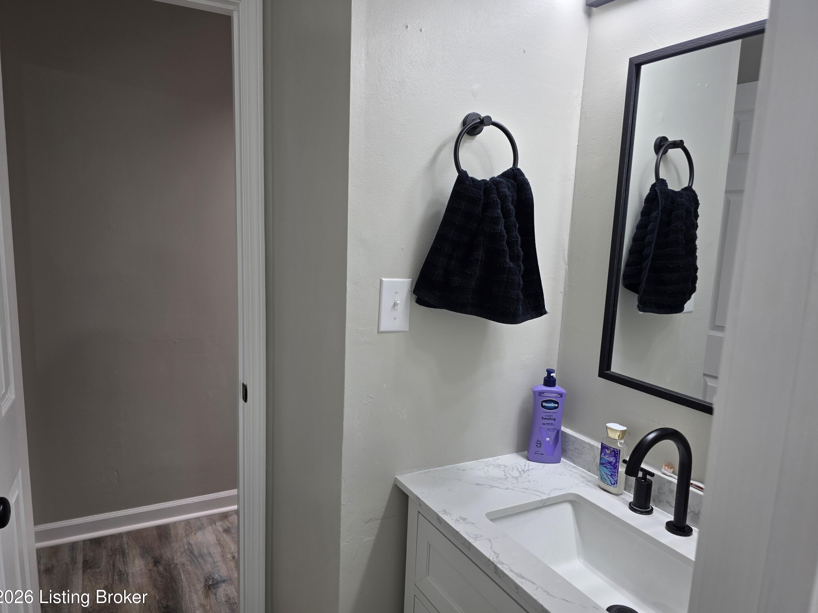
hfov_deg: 71.6
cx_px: 406
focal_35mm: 24
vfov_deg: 56.8
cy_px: 306
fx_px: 567
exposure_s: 1/120
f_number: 1.7
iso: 64
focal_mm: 6.3
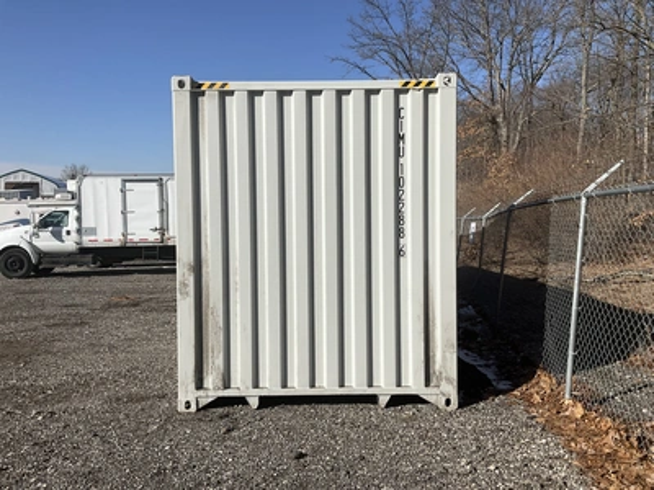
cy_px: 245
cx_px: 327
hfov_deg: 61.7
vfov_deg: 48.2
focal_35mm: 29
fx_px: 548
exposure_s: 1/3534
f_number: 1.8
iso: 25
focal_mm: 3
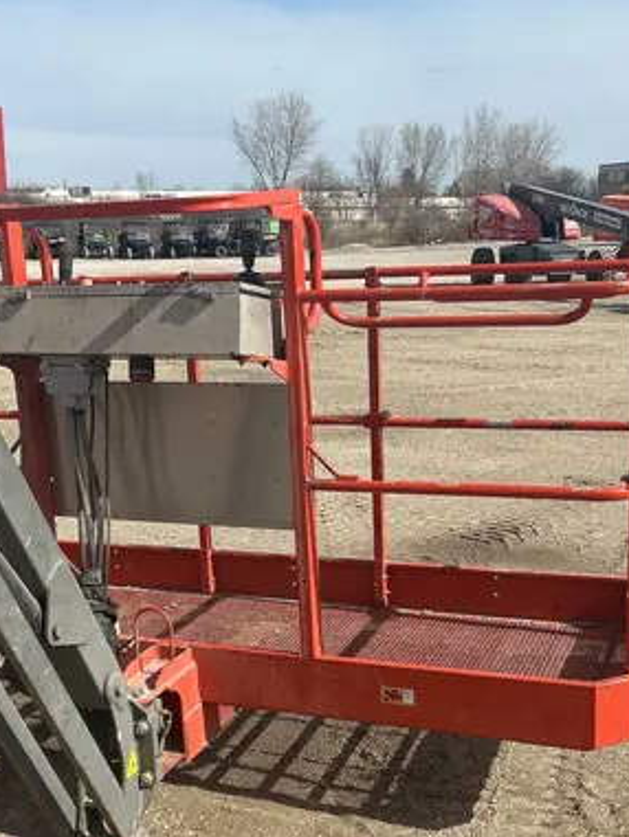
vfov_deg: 37.9
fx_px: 1211
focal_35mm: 50
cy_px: 524
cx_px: 275
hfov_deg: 29.1
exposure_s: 1/5319
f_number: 1.5
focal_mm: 5.7
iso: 50
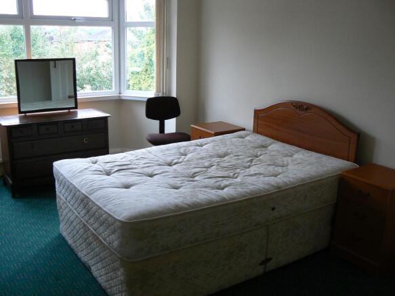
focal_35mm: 36
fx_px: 411
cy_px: 148
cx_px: 198
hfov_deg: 51.4
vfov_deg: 39.6
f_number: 2.8
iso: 100
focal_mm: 6
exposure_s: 1/30
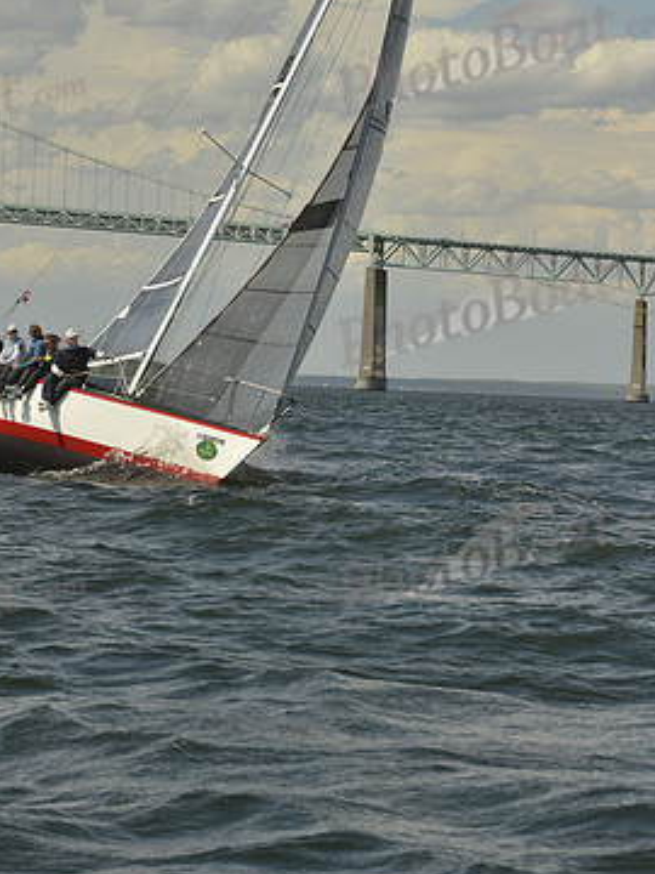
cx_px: 212
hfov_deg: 11.9
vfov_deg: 15.8
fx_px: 3128
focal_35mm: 124
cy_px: 214
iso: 280
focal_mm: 80
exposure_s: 1/1600
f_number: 9
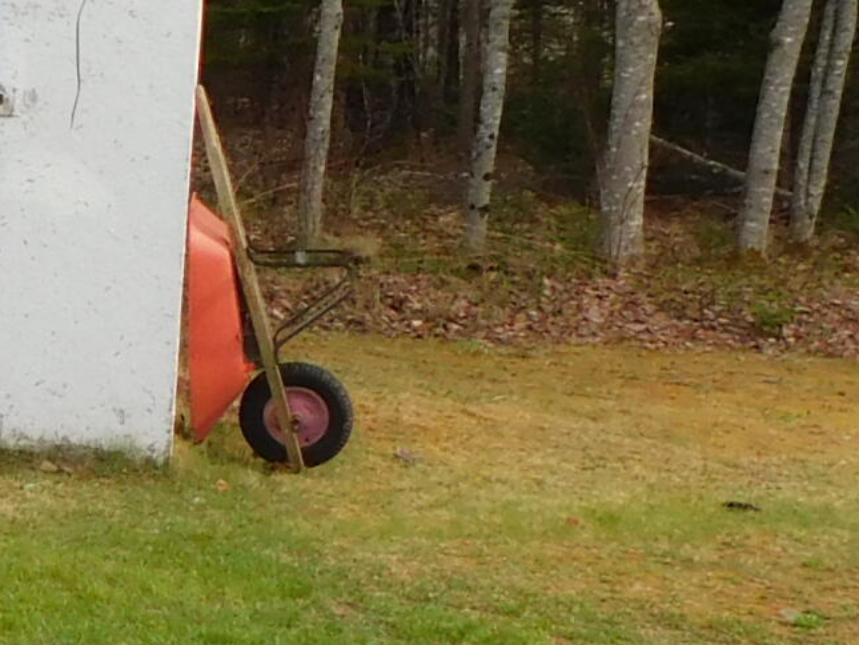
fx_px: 2656
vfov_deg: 13.8
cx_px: -763
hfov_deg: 15.4
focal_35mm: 107
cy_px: 135
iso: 125
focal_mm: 4
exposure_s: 1/400
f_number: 3
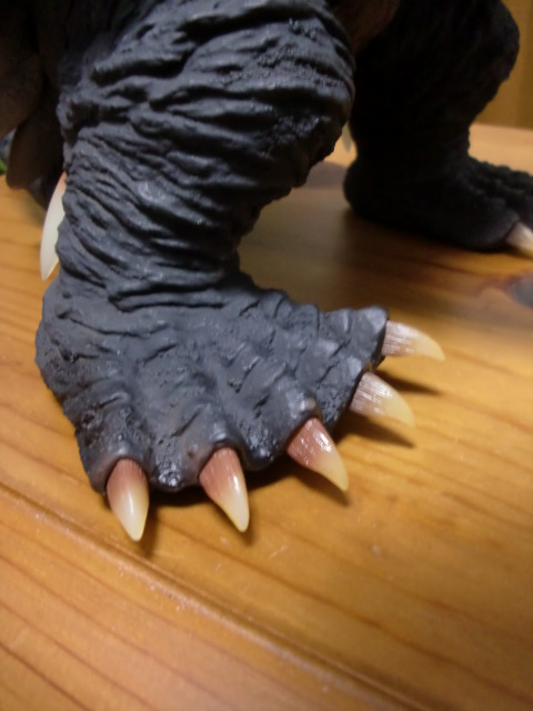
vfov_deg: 51.4
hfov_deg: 39.7
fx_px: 739
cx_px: 266
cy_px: 356
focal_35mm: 36
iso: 400
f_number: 2.8
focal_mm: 6.3
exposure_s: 1/13
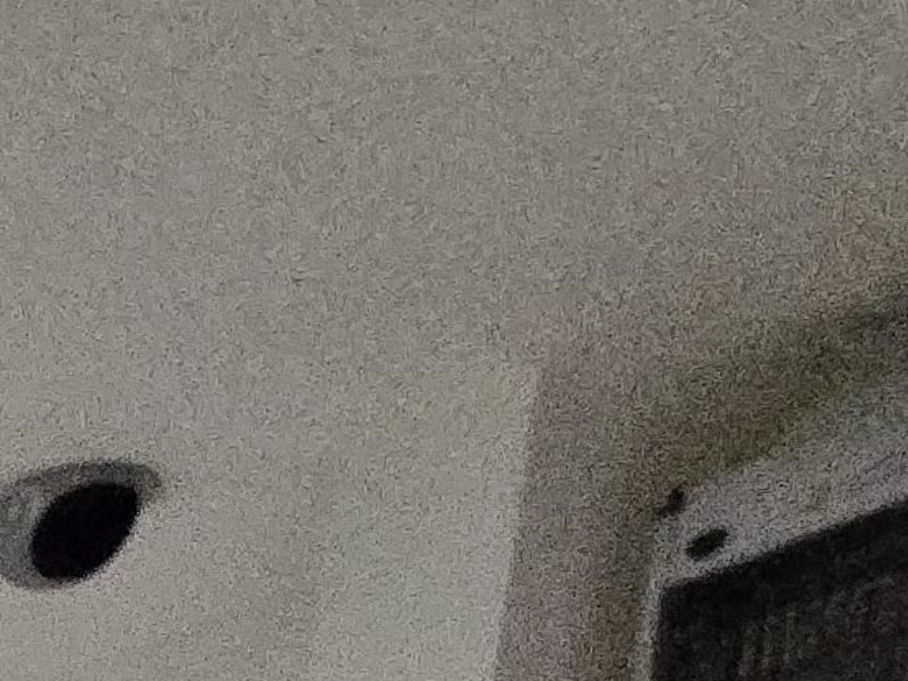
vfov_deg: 11.7
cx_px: -1051
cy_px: 1979
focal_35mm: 78
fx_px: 2046
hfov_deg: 16.6
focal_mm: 1.7
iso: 1000
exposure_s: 1/50
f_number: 2.2
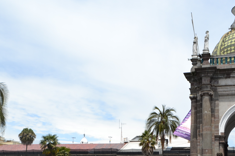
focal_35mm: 50
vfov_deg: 26.5
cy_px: 126
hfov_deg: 39.6
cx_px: 114
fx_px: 326
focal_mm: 18
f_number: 8
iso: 100
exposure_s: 1/250
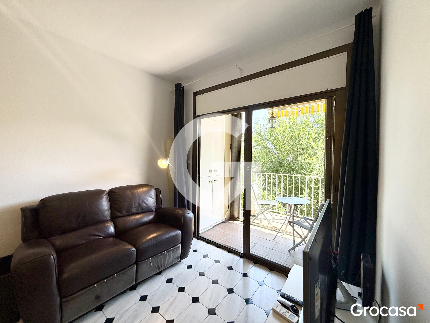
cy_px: 162
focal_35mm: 14
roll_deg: -0.6
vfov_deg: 85.7
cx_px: 215
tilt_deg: -0.7
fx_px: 174
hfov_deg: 102.1
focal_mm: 2.22
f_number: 2.2
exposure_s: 1/207
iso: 64
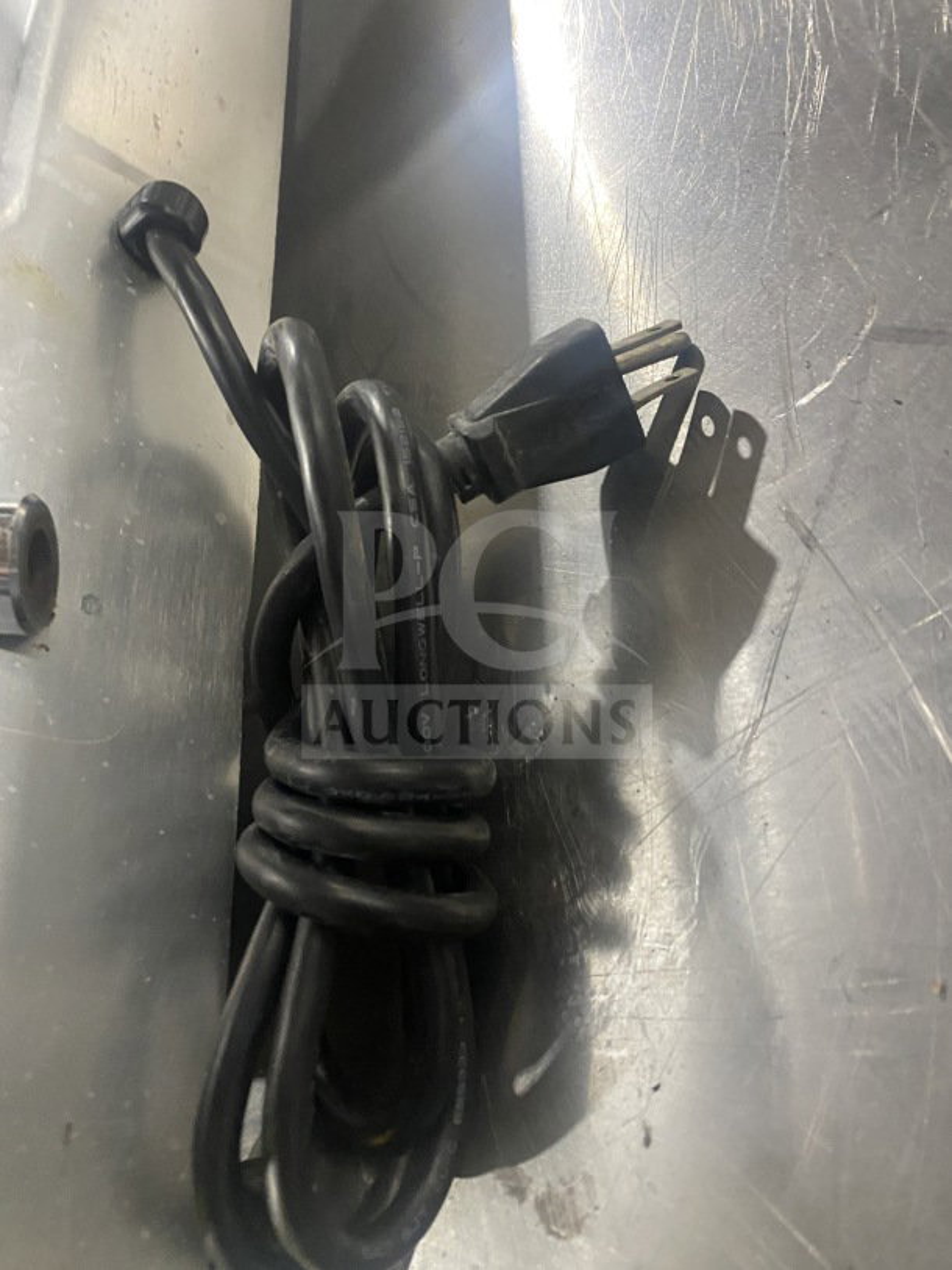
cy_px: 635
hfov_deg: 53.1
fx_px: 953
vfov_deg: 67.3
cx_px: 476
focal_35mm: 26
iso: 500
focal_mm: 4.25
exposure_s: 1/42
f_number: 1.8
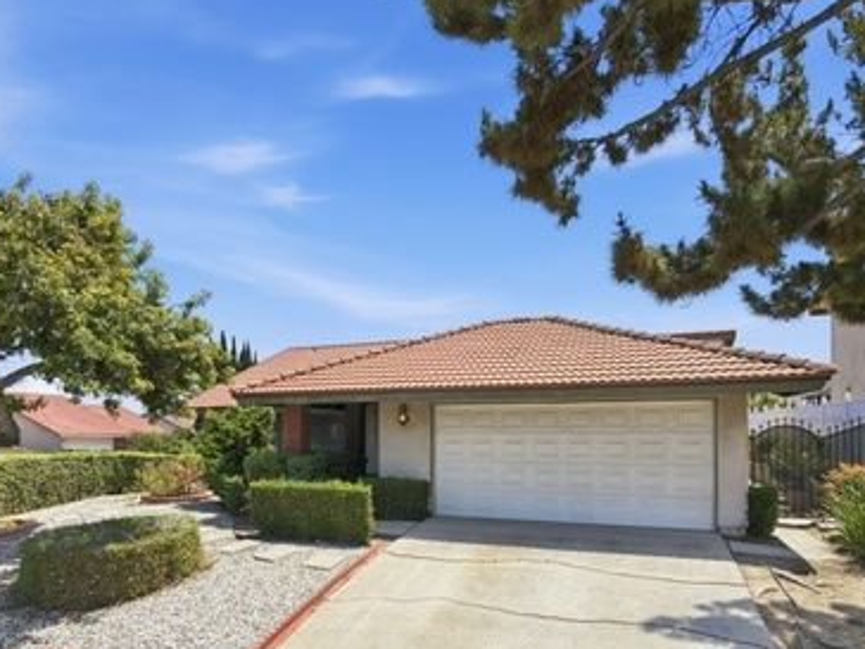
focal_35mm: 22
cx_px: 411
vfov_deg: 59.6
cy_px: 434
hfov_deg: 76.3
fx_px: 550
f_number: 2.2
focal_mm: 3
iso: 290
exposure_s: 1/1600
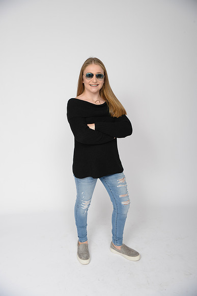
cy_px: 148
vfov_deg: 54.4
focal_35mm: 35
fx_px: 287
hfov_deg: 37.9
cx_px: 98
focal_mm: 35
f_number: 8
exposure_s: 1/200
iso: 125
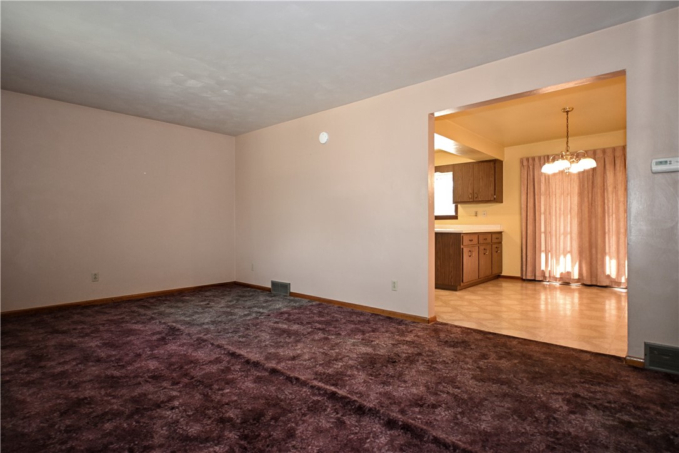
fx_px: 382
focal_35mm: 20
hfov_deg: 83.3
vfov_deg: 61.3
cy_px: 226
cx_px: 340
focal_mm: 13.5
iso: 800
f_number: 4
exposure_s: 1/60
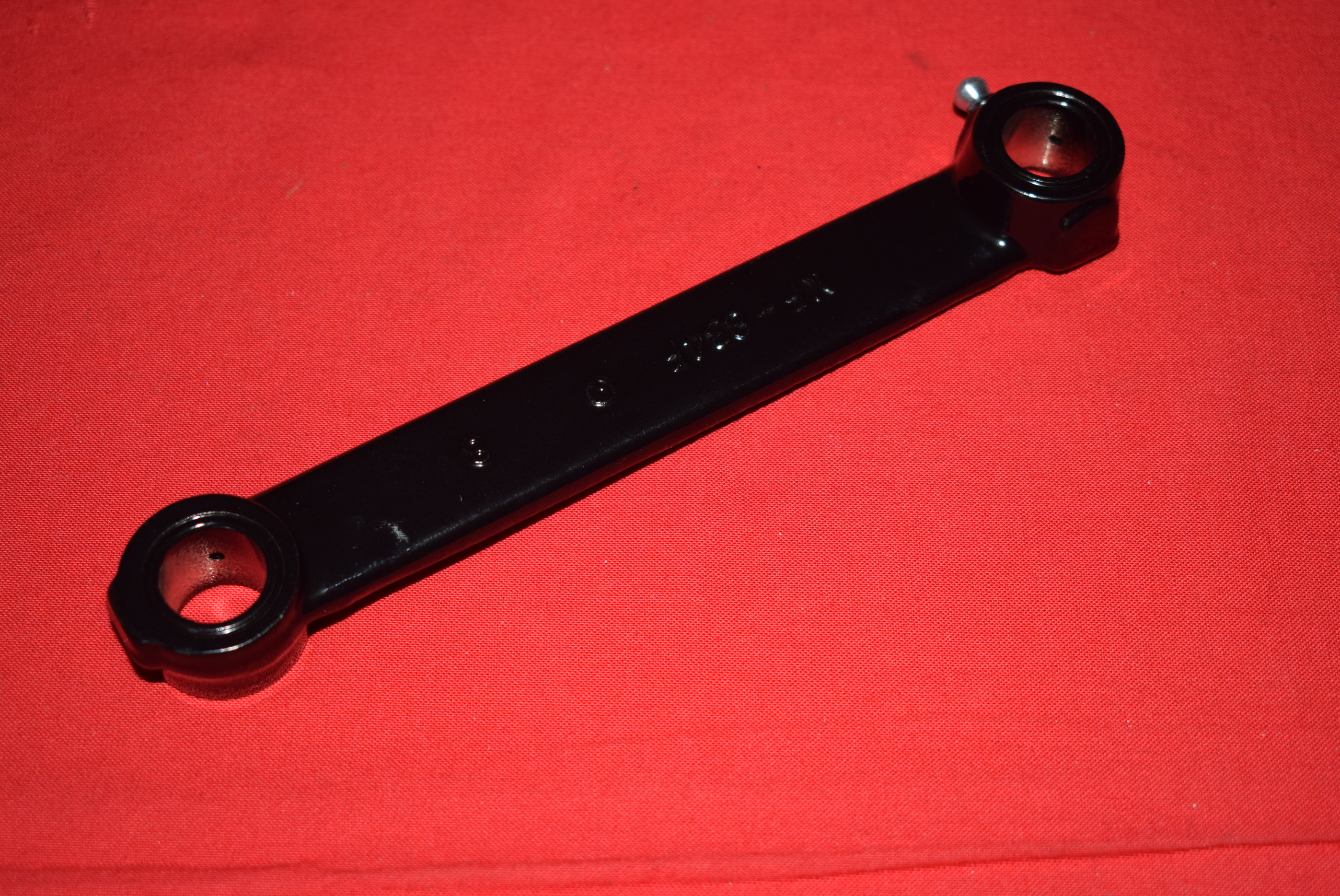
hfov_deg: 32.9
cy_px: 429
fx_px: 2272
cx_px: 683
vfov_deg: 22.3
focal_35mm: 61
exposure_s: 1/200
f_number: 5
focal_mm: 38
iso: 400
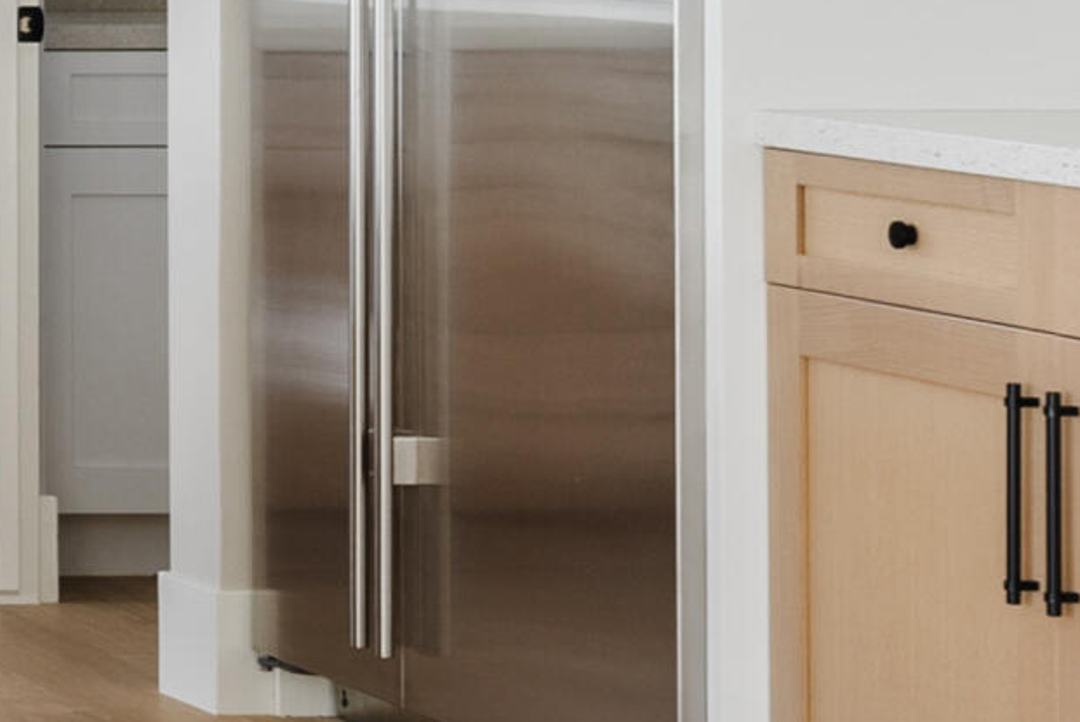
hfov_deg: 10.5
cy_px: -215
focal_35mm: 169
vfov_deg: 8.0
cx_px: -1522
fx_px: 5073
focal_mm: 35
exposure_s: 1/6
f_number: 8
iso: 100
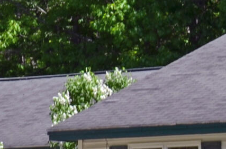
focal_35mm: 264
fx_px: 1651
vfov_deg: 5.2
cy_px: 196
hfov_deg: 7.6
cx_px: 415
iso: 110
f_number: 8
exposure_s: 1/250
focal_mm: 25
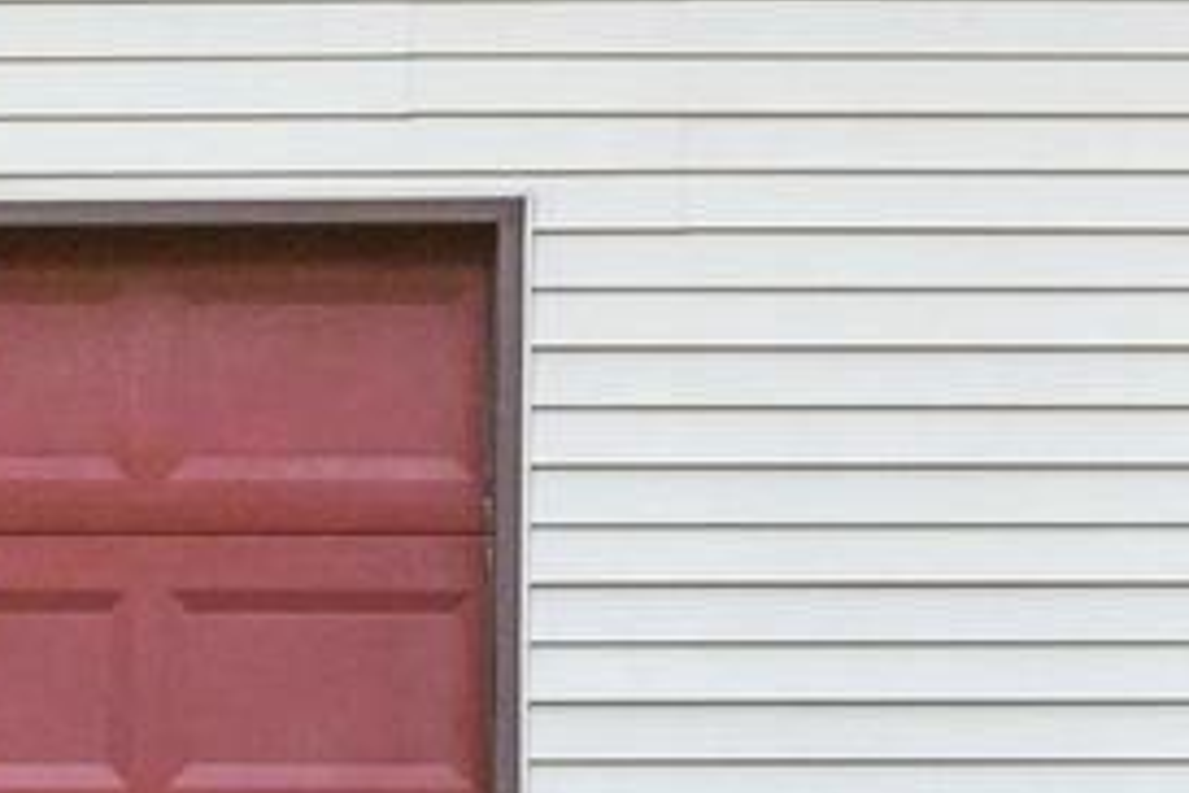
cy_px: 734
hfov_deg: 7.9
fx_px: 8421
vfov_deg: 5.4
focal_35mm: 255
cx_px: 1890
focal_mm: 22.9
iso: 160
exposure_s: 1/17
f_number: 10
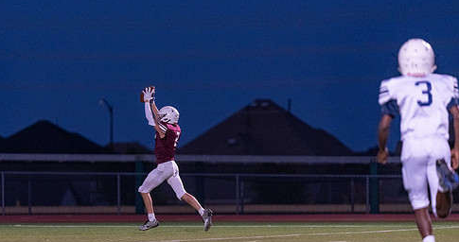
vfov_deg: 4.2
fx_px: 3287
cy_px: 170
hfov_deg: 8.0
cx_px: 168
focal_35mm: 274
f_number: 2.8
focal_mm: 200
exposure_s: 1/1000
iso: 4000
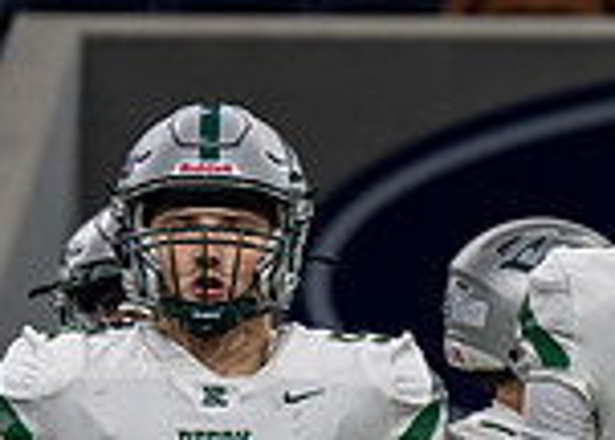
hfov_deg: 3.3
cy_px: 637
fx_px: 10747
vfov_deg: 2.3
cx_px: 1094
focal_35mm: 615
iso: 500
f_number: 2.8
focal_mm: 123
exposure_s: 1/500
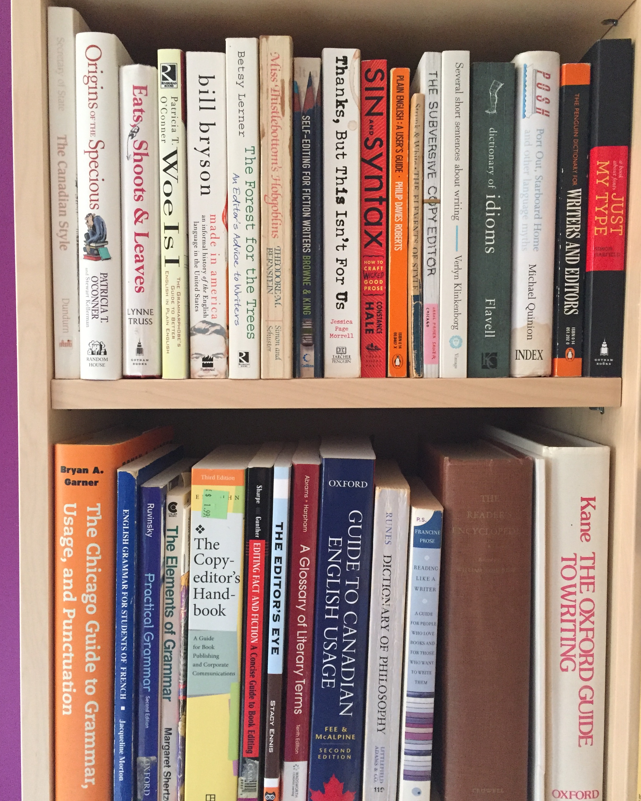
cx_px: 325
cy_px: 406
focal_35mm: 31
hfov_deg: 47.1
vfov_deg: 57.2
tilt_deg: -3.2
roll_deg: -1.0
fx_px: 735
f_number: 2.2
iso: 250
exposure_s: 1/20
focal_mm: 4.15
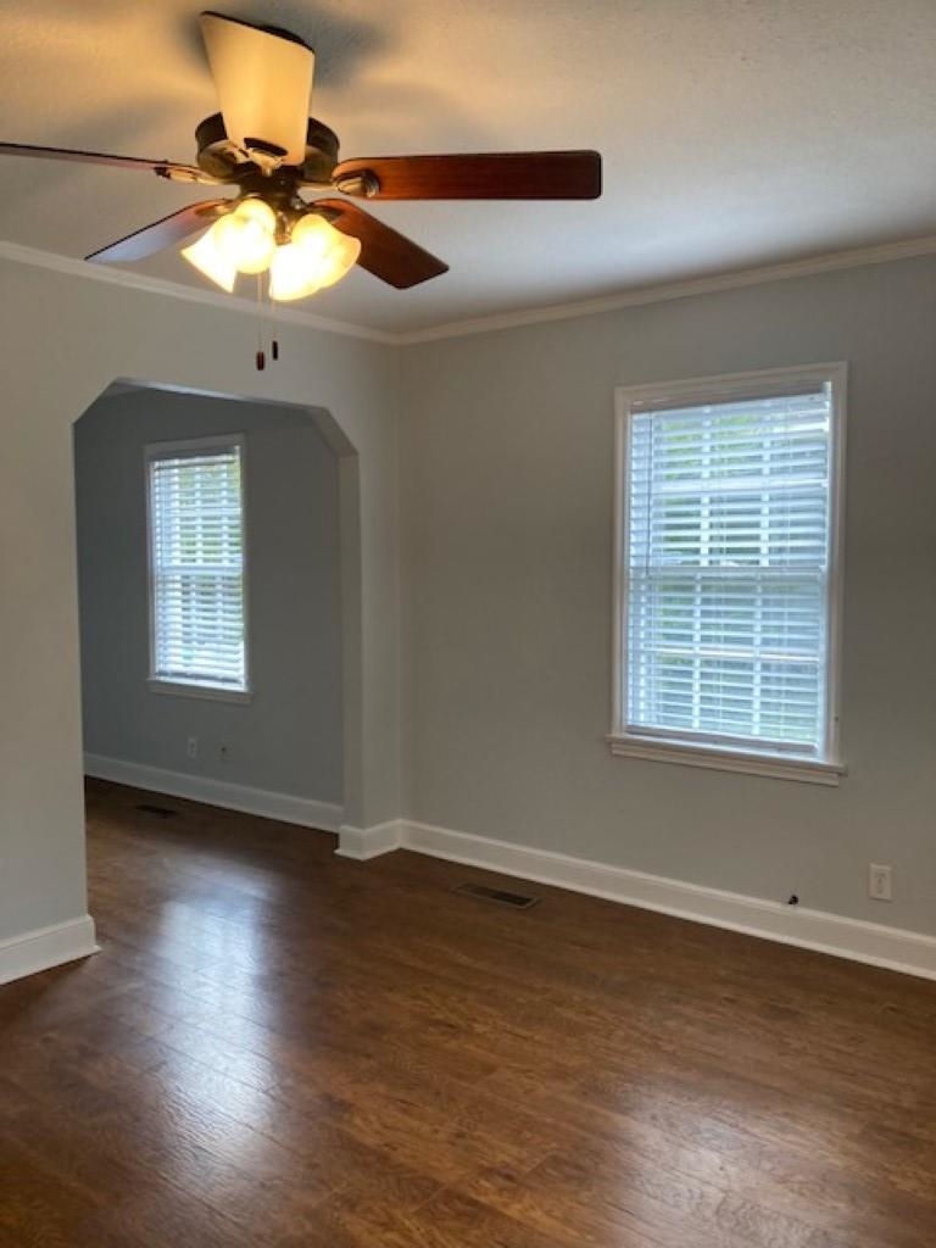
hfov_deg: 49.7
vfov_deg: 63.4
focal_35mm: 28
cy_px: 624
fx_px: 1009
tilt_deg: -3.6
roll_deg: +0.7
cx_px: 468
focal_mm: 3.99
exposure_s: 1/60
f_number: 1.8
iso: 64
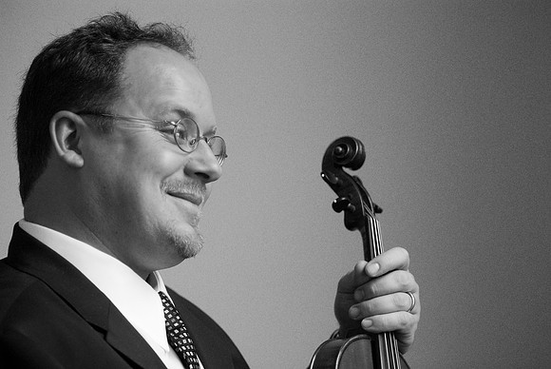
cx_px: 276
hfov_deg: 11.0
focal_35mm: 188
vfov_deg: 7.3
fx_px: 2873
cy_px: 184
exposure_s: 1/125
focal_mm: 125
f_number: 2.8
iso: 320
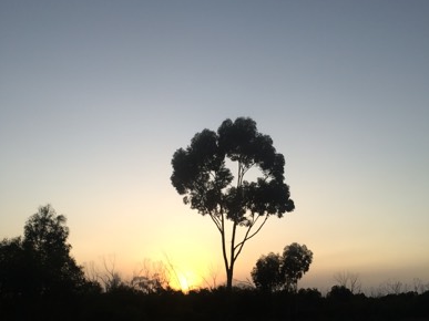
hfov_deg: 47.9
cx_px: 214
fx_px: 483
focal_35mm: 39
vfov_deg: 36.3
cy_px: 220
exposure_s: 1/508
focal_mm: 4.15
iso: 32
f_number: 2.2
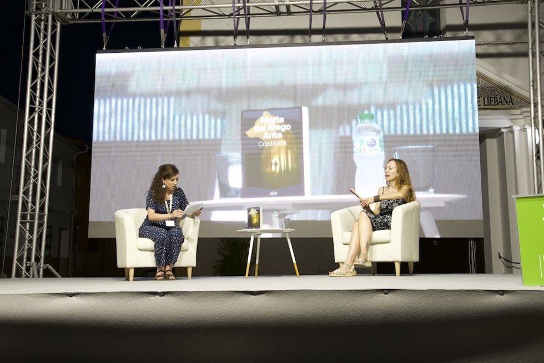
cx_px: 272
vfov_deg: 36.0
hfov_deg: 51.9
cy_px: 182
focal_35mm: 37
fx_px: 559
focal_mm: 25
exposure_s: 1/100
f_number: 6.3
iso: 1250
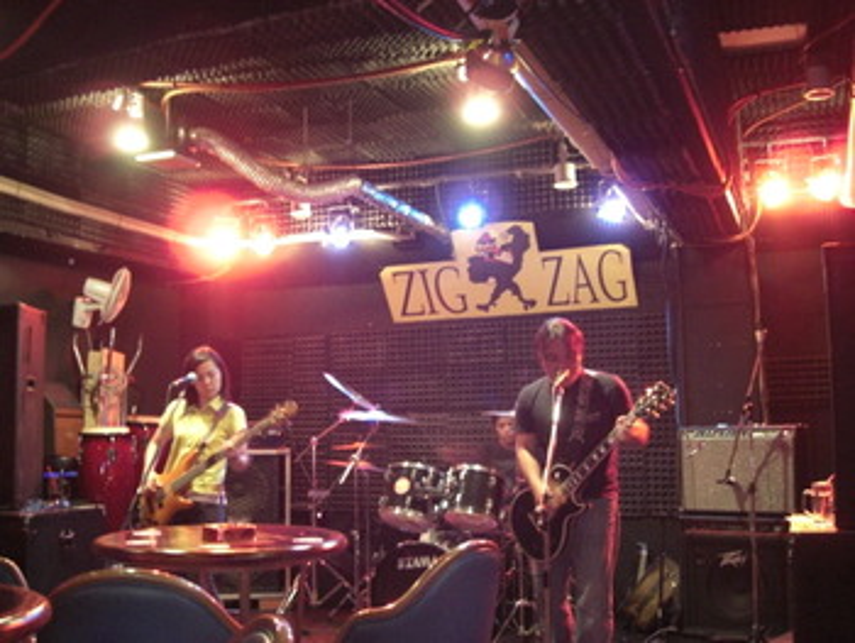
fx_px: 939
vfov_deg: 37.8
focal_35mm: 38
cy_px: 322
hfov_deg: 48.9
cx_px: 428
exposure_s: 1/2.5
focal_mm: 7.9
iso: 800
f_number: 2.8
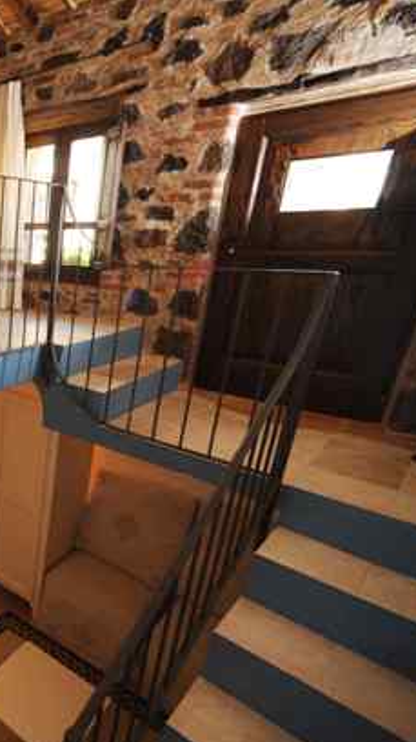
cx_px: -113
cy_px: 386
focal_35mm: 23
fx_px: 452
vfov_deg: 78.7
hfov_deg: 35.5
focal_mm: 14
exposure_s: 1/13
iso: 200
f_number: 6.3
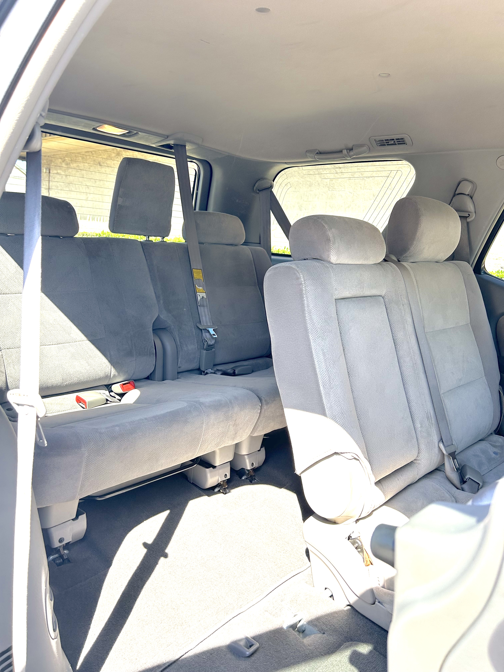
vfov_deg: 67.3
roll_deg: -7.8
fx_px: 505
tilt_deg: -9.7
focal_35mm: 26
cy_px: 336
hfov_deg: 53.1
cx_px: 252
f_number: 1.5
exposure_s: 1/523
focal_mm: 5.7
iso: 50
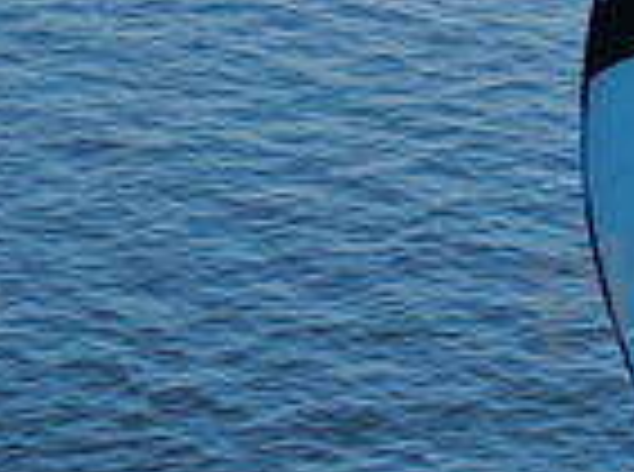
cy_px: 38
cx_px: 270
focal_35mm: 198
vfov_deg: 7.4
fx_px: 3617
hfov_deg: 10.0
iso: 100
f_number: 3.8
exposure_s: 1/1000
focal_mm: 8.6
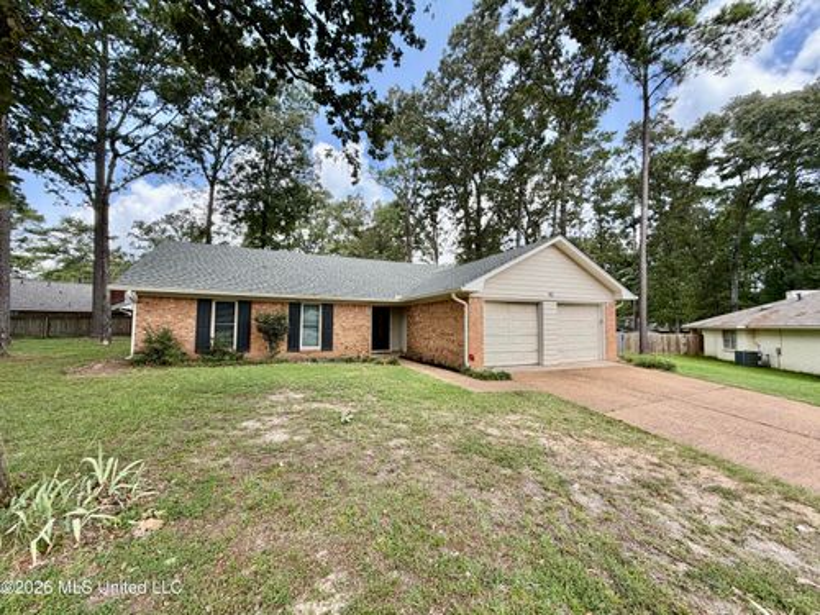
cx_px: 410
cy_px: 308
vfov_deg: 85.7
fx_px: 332
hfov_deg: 102.1
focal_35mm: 14
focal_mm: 2.22
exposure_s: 1/405
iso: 50
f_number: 2.2
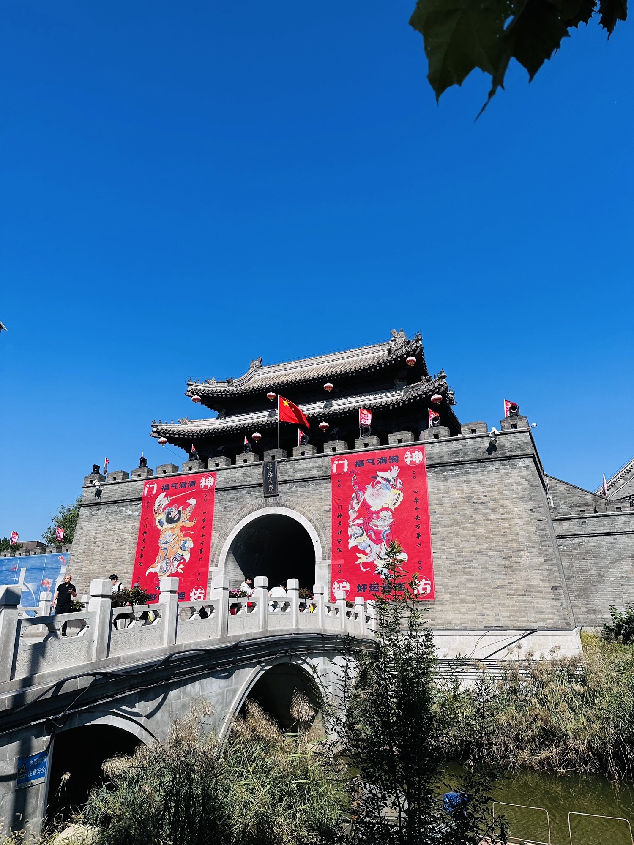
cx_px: 317
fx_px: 586
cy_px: 422
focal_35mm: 24
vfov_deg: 71.6
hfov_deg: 56.8
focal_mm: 6.86
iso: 80
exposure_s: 1/4016
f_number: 1.78
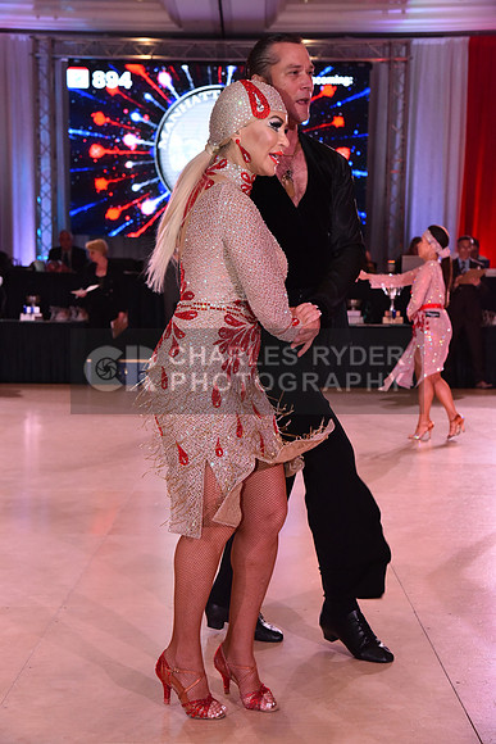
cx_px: 248
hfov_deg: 23.4
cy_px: 372
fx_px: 1198
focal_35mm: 58
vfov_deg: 34.5
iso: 2500
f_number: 7.1
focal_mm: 58
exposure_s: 1/320
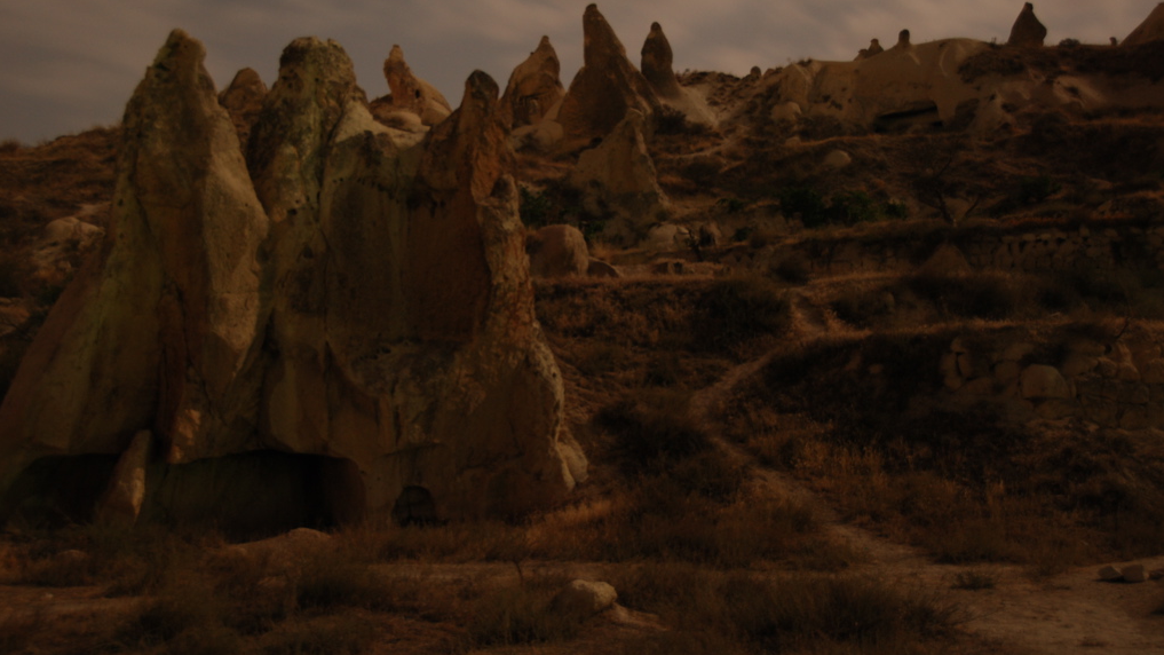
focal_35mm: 57
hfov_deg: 36.6
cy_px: 289
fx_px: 1759
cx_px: 583
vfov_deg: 21.1
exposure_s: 49.1
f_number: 4.5
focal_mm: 36
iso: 200
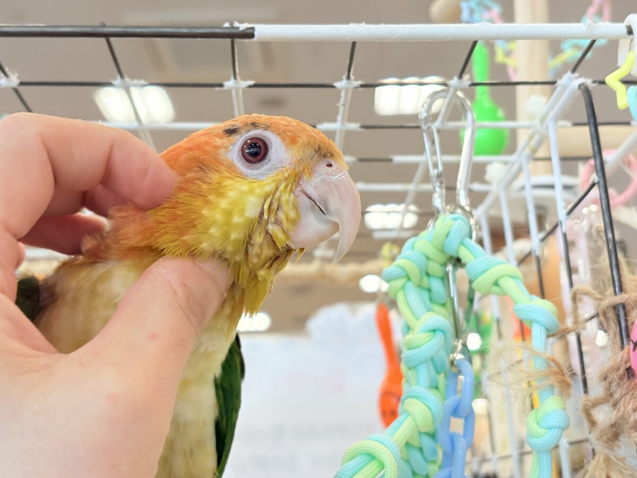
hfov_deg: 36.8
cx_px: 318
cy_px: 239
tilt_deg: +15.2
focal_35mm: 52
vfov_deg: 28.0
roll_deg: +2.3
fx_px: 957
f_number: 1.6
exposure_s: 1/100
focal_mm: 5.96
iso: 64
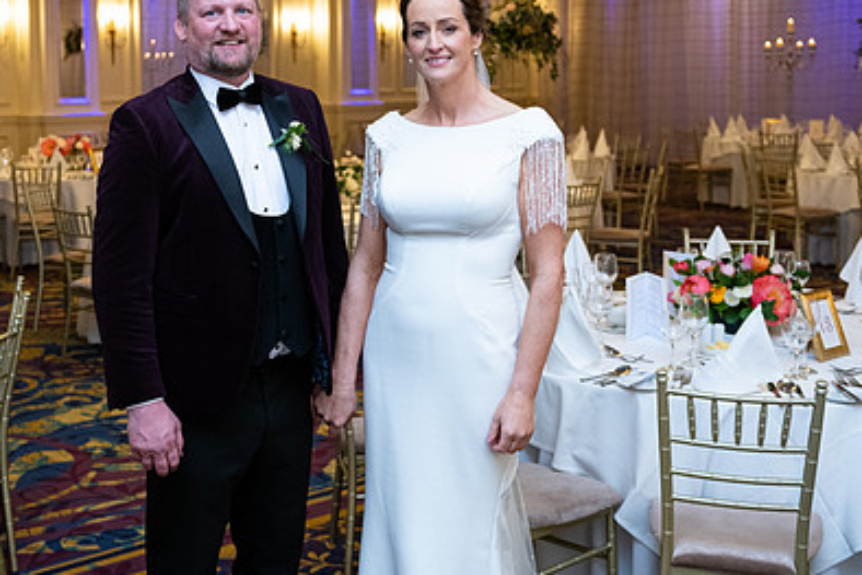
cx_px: 306
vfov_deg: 24.1
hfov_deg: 35.4
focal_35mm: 56
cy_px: 187
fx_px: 1341
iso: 800
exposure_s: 1/160
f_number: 3.5
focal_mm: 38
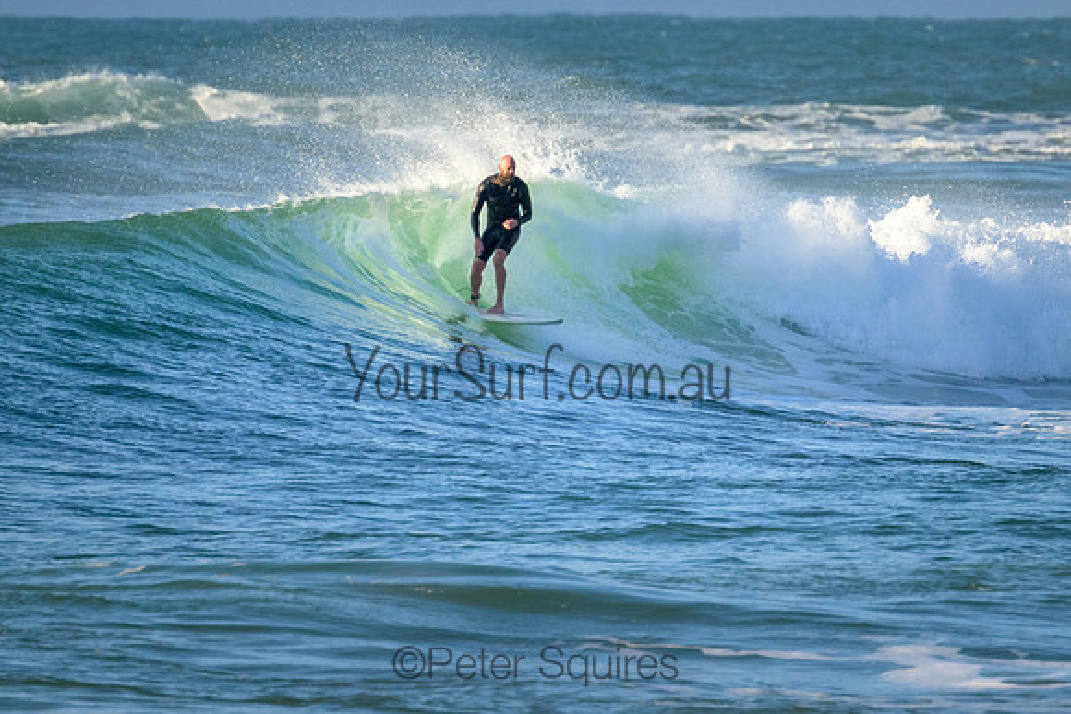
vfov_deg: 1.6
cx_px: 561
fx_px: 25701
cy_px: 374
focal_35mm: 864
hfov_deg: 2.4
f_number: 11
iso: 2500
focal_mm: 800
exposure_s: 1/2000
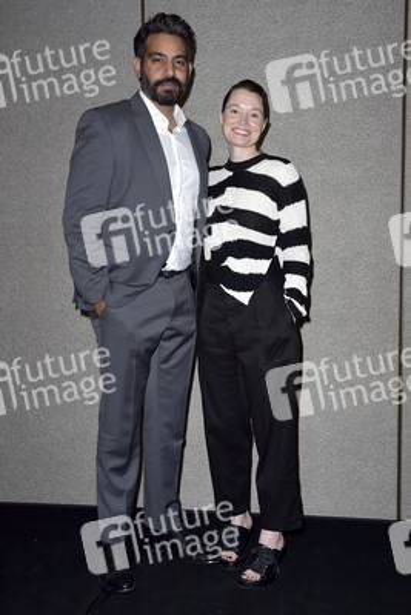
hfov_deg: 35.1
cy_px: 308
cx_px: 206
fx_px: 650
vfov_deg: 50.7
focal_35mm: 38
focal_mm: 38
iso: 500
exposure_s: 1/250
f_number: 6.3
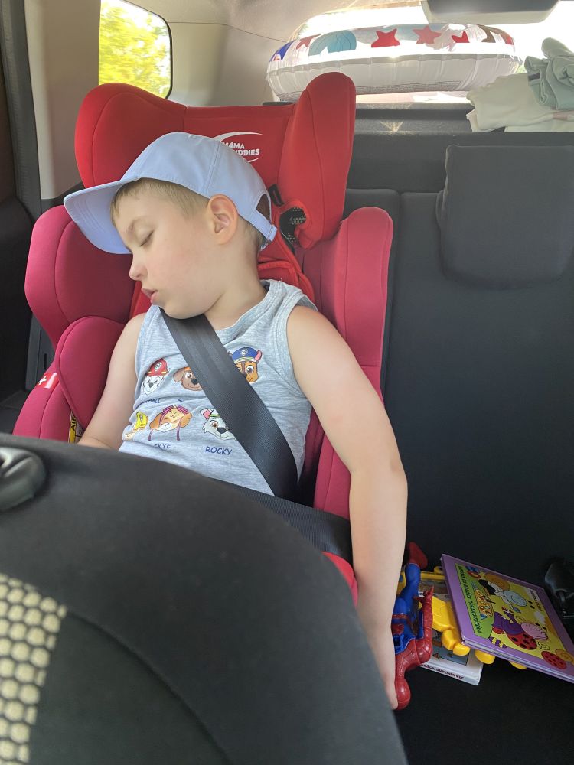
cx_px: 287
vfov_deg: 67.3
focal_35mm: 26
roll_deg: +0.5
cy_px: 382
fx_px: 575
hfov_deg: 53.1
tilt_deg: -24.0
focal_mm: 4.25
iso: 125
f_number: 1.8
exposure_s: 1/74
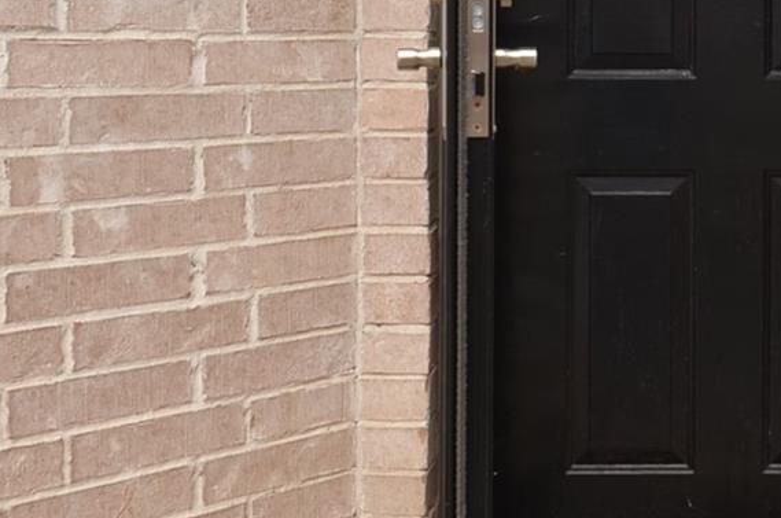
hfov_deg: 34.7
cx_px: 714
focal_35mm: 54
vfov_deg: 24.5
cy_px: 87
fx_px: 1169
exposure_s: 1/160
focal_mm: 10
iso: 100
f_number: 6.3
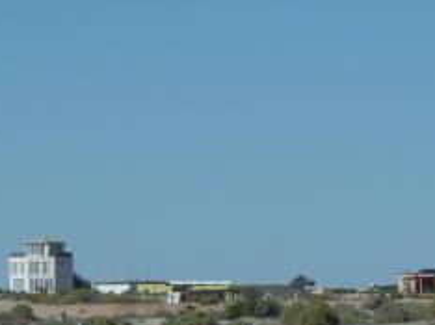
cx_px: 195
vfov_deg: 4.0
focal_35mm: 375
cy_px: 293
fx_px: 4708
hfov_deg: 5.3
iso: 80
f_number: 5.6
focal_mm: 22.5
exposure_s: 1/1000
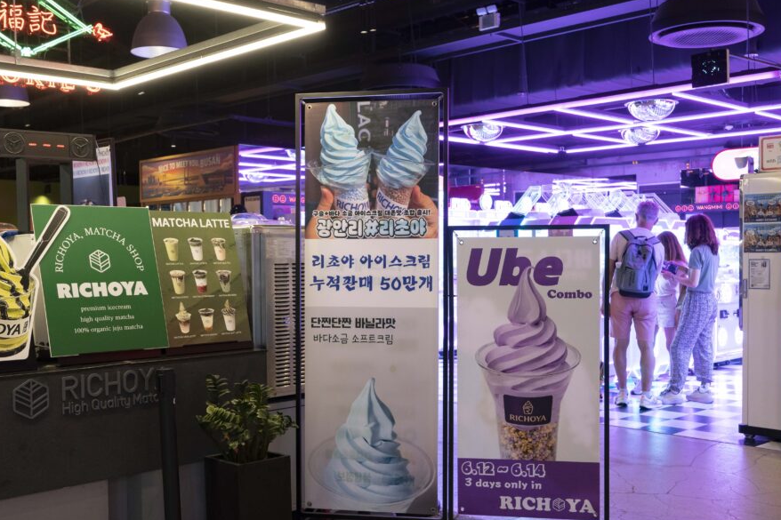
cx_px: 390
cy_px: 292
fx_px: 911
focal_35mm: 42
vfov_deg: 31.8
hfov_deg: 46.4
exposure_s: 1/160
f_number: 5
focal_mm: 36
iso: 2000
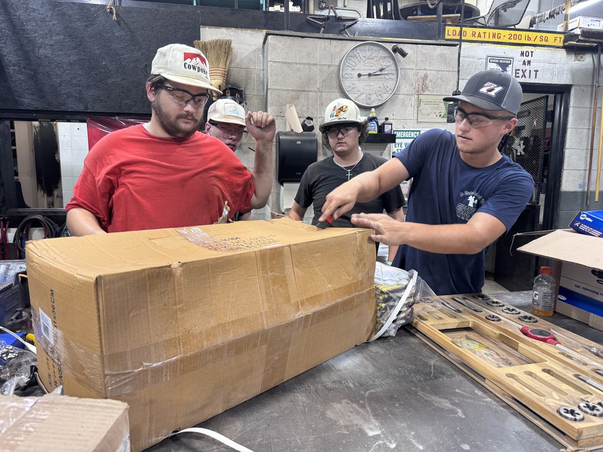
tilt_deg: -9.5
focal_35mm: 24
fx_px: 418
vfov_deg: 56.8
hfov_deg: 71.6
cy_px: 226
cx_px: 302
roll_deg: -2.2
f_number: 1.78
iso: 160
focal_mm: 6.76
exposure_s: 1/60
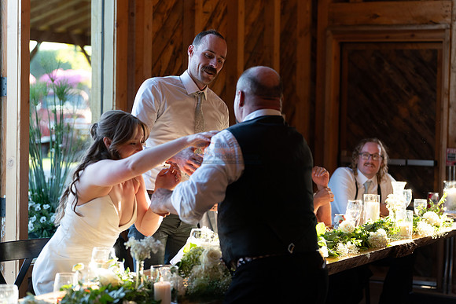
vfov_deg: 17.3
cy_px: 152
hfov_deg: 25.7
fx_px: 1001
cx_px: 228
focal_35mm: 79
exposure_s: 1/400
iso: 1000
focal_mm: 79
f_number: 2.8
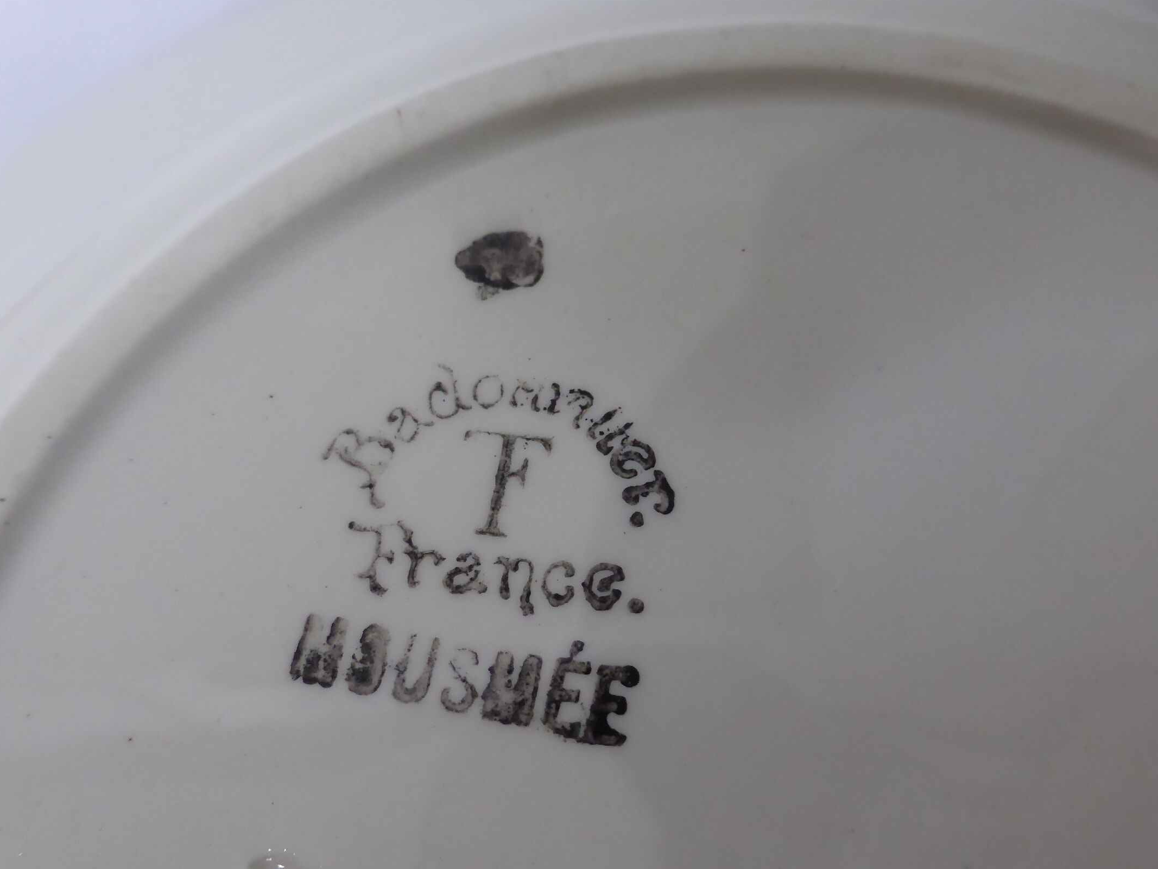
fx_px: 1004
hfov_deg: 59.9
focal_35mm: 30
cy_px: 466
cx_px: 622
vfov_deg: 46.8
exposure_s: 1/60
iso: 320
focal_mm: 4.3
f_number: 3.3
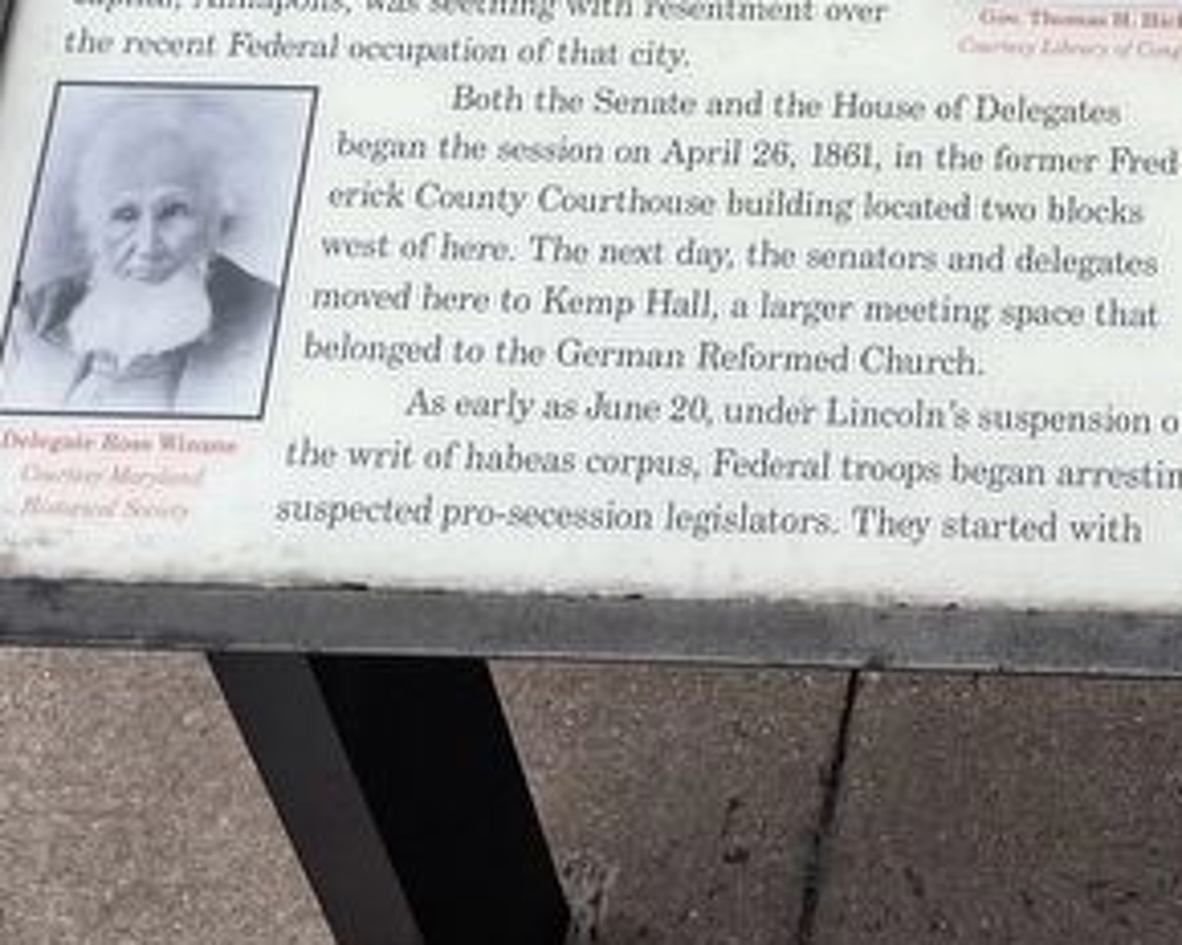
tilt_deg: -38.6
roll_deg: +0.4
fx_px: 2449
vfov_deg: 20.3
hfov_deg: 25.5
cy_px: -224
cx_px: 1239
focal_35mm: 70
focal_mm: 5.1
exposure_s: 1/3521
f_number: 1.6
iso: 50
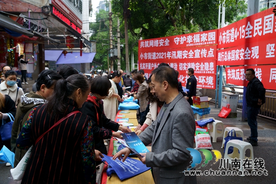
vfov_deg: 43.6
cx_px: 138
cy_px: 92
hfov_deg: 61.9
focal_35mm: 30
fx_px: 230
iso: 800
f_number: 4
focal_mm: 30
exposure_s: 1/160
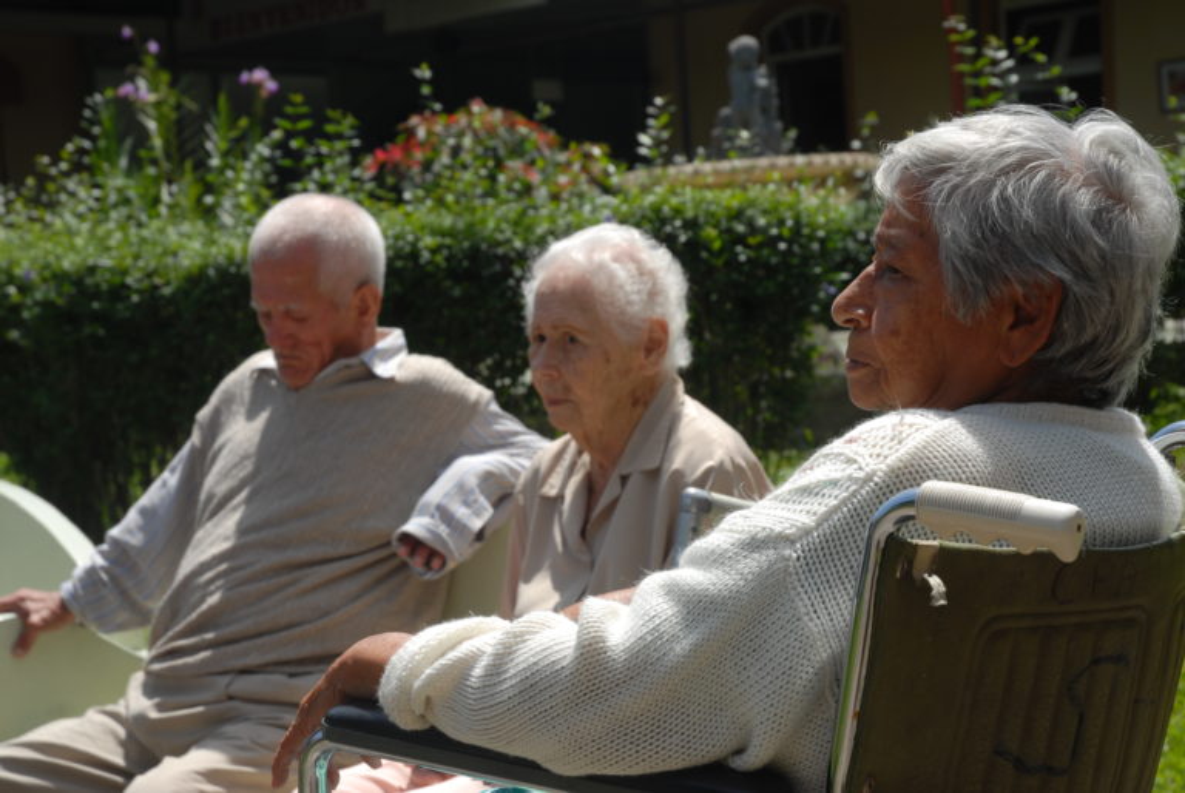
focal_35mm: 69
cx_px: 592
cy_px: 396
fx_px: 2274
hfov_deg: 29.2
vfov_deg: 19.8
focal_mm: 46
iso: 100
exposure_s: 1/250
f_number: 7.1
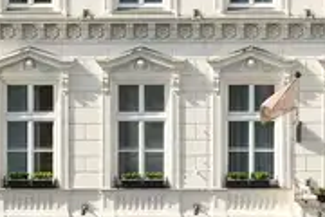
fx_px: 2138
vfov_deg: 5.7
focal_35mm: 237
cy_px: -149
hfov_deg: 8.6
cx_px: 365
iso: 100
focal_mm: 30.5
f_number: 8
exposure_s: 1/125
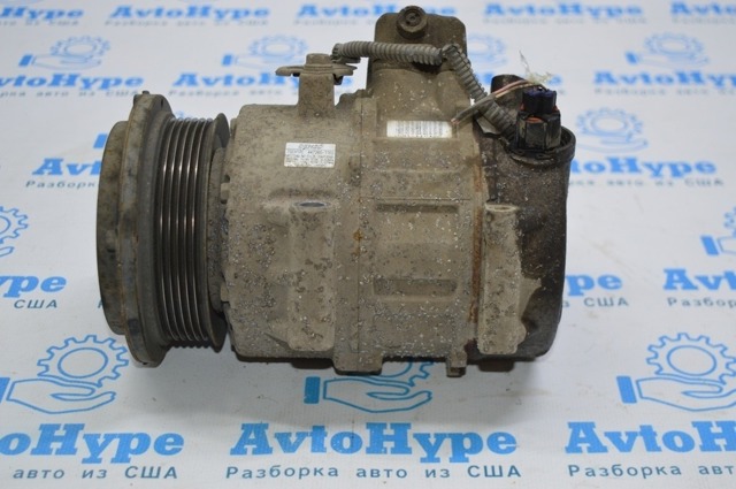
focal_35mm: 57
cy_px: 244
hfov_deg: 35.1
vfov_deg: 23.7
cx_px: 368
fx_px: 1164
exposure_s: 1/60
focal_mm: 38
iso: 450
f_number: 4.8
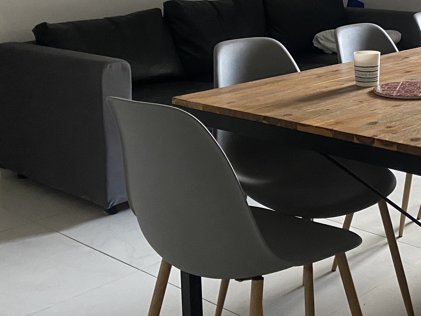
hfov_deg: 30.6
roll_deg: +1.3
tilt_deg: -9.0
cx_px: 358
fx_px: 742
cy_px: 51
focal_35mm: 61
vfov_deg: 23.6
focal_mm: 4.25
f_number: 1.8
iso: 400
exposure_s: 1/50
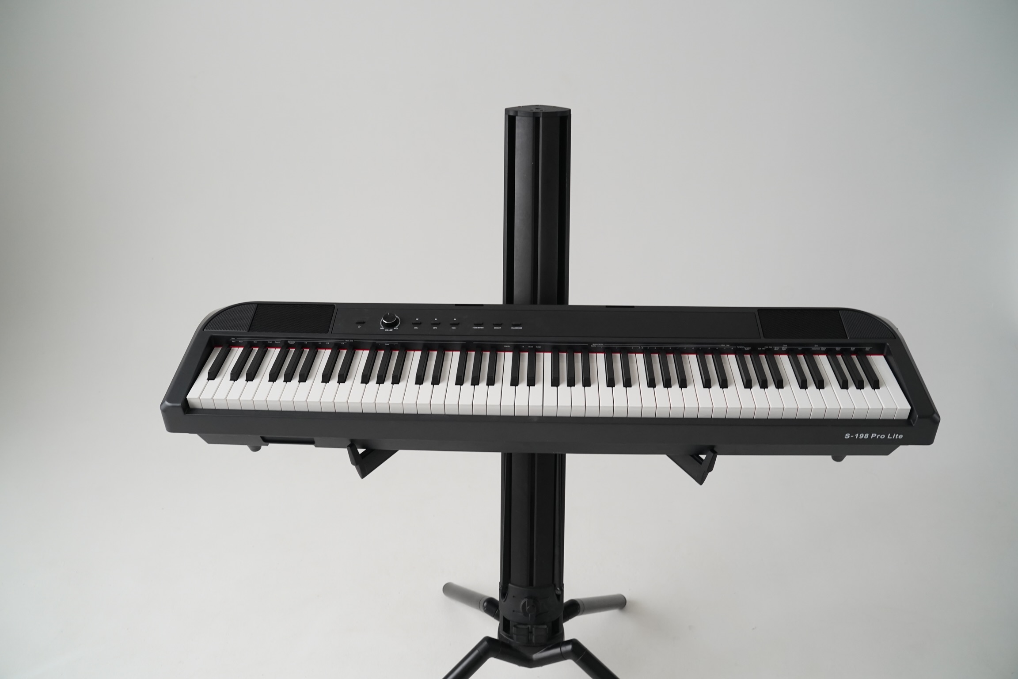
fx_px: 820
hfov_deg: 63.7
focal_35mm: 29
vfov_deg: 45.0
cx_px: 509
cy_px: 340
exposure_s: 1/125
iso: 2000
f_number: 5
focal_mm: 29
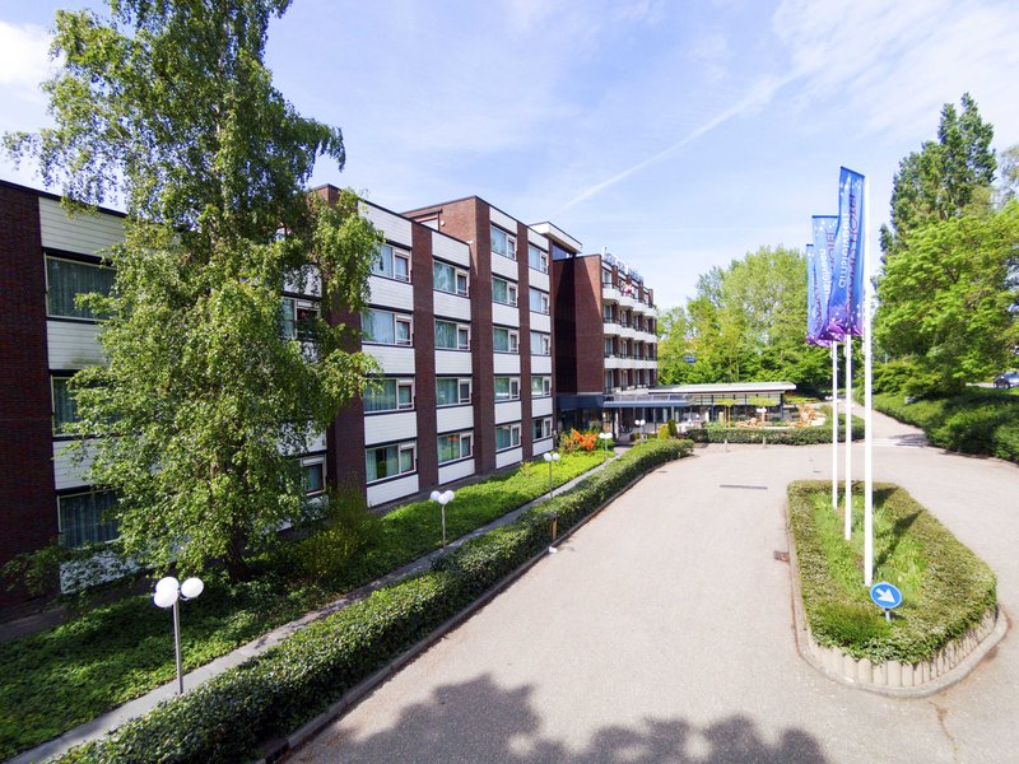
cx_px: 510
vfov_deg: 46.8
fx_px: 883
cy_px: 382
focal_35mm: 30
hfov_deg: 60.0
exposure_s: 1/1400
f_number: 2.8
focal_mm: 5
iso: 100
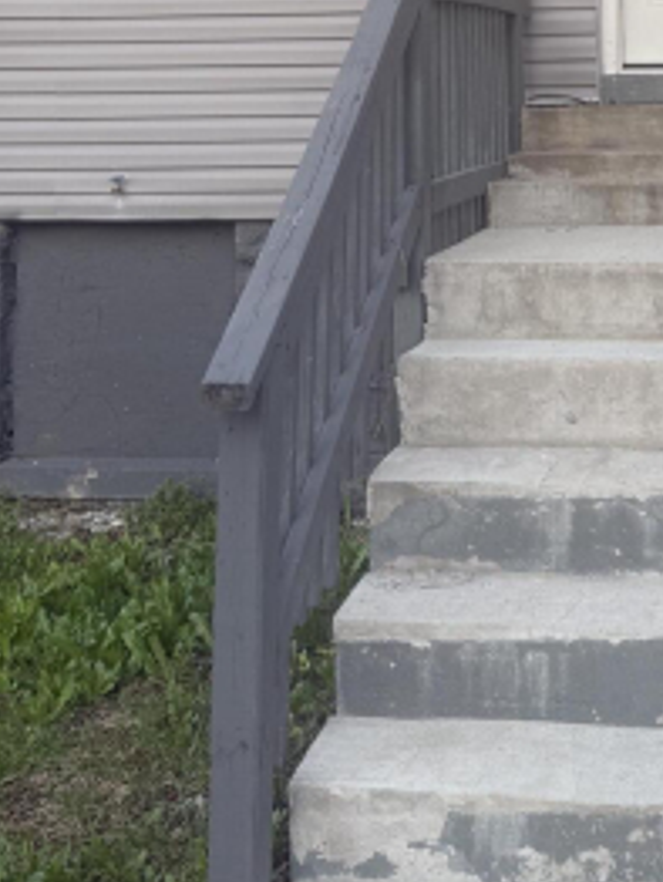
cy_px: 56
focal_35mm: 61
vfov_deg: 30.0
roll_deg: +0.2
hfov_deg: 23.2
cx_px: 643
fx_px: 1555
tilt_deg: +3.1
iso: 80
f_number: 1.78
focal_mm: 6.76
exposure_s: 1/121
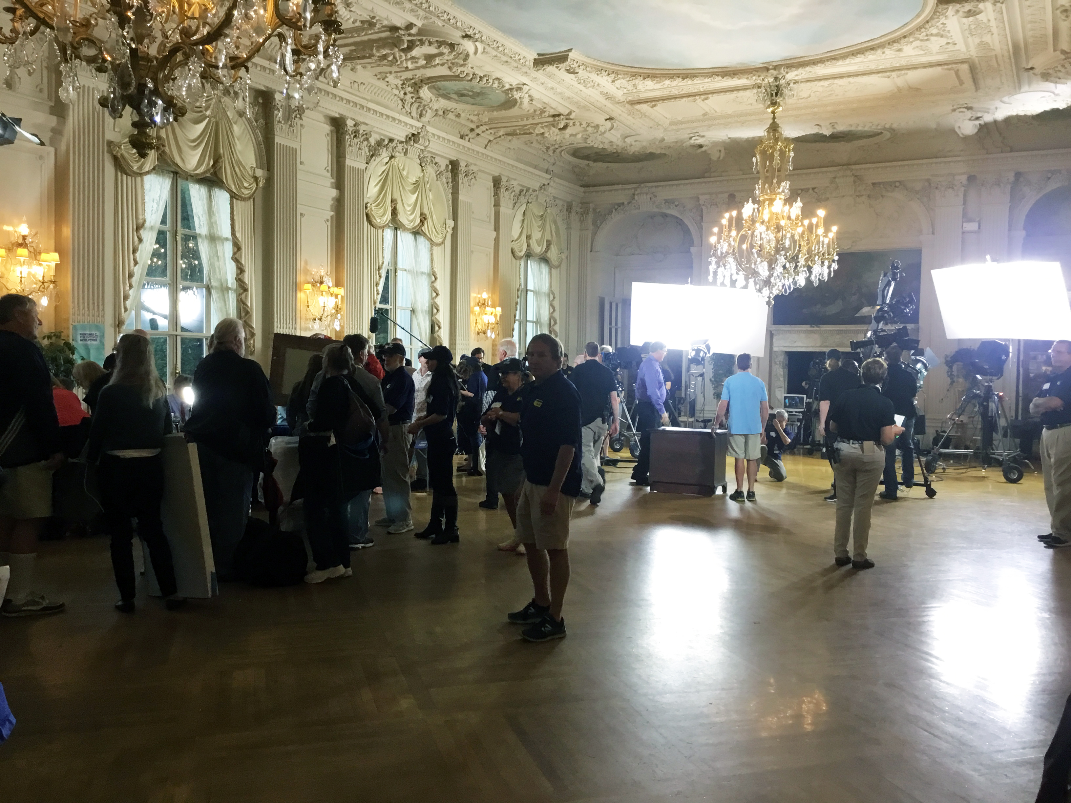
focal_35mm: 31
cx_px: 536
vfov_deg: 45.4
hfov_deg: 58.4
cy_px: 402
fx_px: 959
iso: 80
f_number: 2.4
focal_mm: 3.3
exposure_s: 1/30
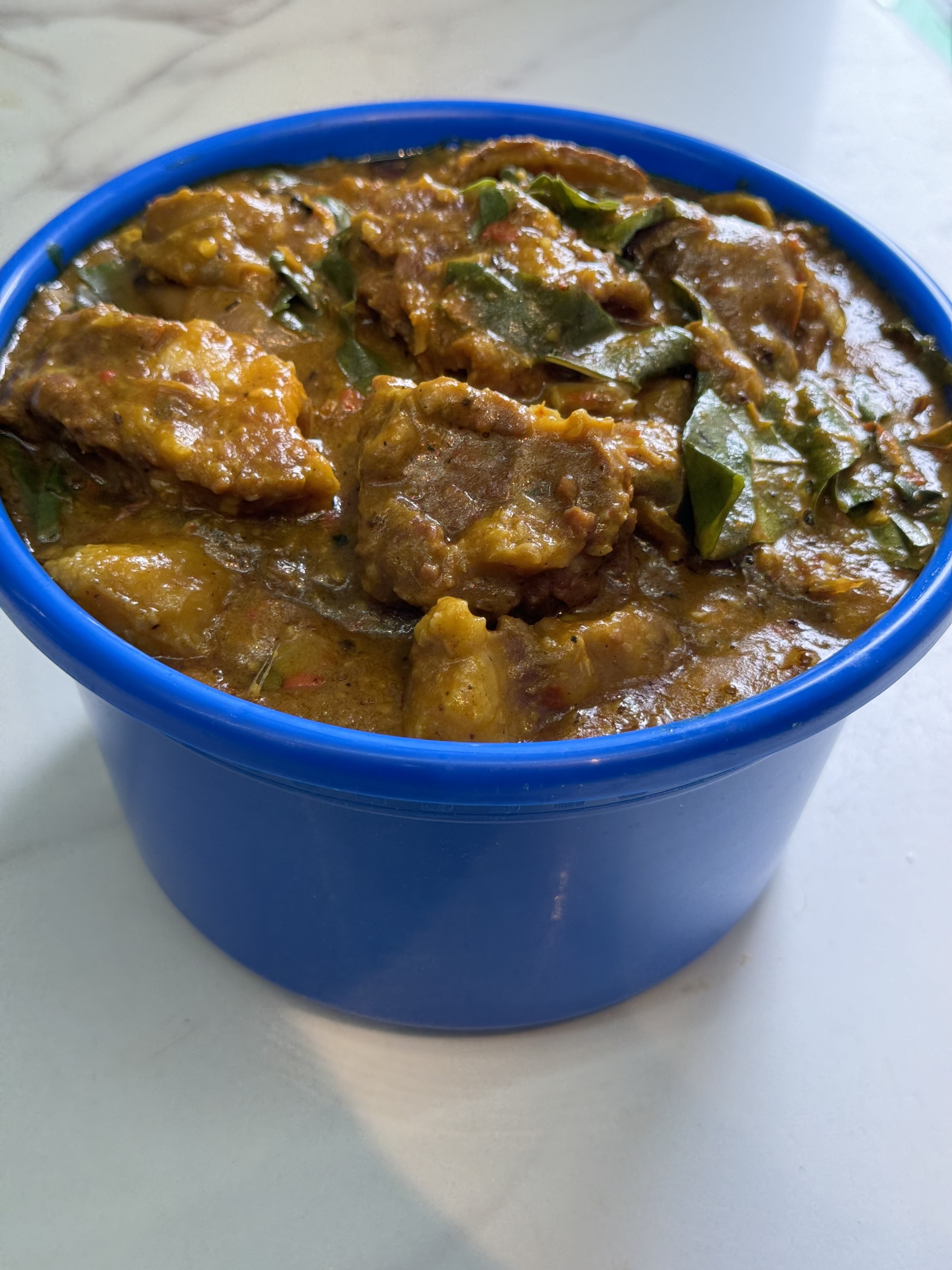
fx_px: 1760
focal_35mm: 48
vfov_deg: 39.7
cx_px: 476
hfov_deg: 30.3
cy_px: 635
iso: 80
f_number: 1.78
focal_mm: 6.76
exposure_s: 1/50
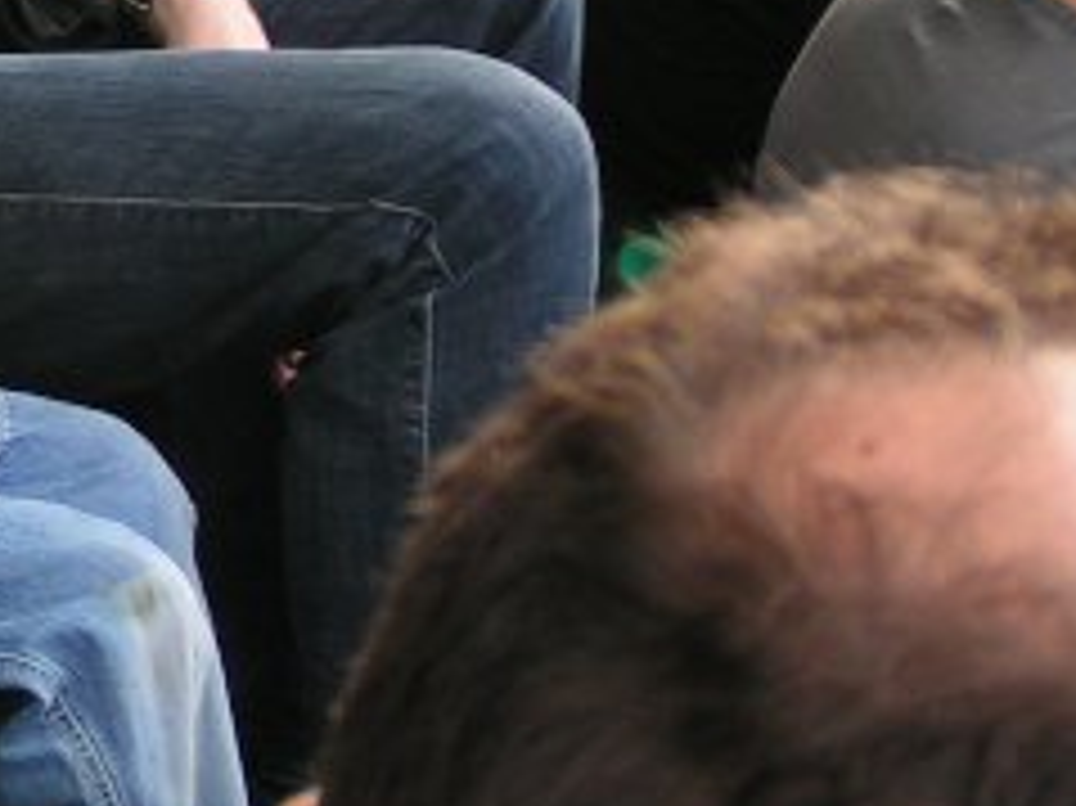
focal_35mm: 251
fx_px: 7798
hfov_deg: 7.8
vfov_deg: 5.9
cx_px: -171
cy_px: -302
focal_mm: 11.5
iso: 50
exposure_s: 1/80
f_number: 3.2
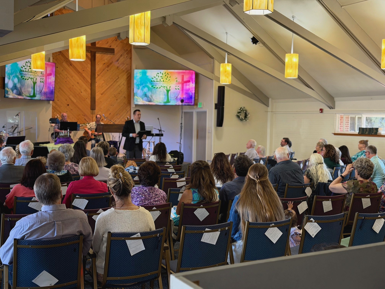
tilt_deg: -3.4
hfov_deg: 39.7
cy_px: 144
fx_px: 534
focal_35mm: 48
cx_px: 192
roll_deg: -0.4
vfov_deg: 30.3
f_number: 1.78
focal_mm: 6.76
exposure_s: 1/60
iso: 250
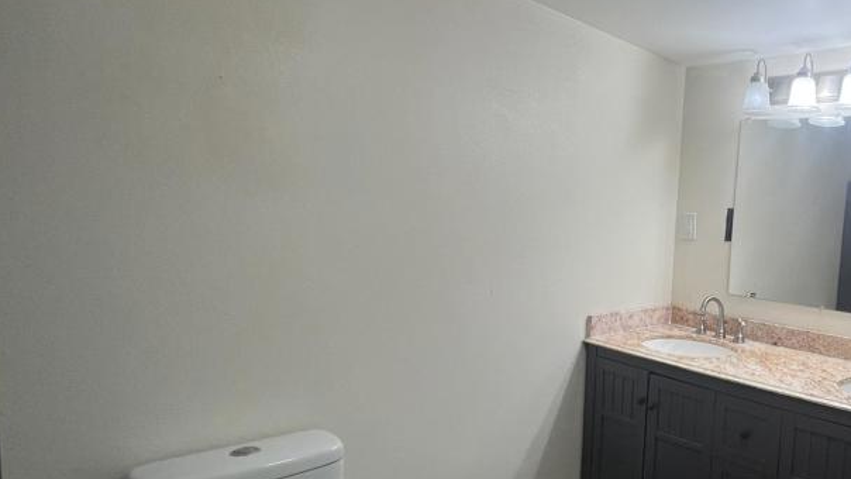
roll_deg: -3.3
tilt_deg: -5.7
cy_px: 279
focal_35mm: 24
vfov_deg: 47.5
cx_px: 709
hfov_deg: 67.3
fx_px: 542
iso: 80
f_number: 1.8
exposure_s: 1/120
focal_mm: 1.57
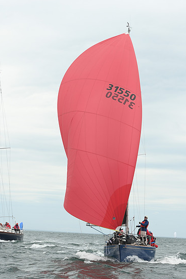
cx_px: 97
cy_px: 137
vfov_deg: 20.4
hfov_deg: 13.7
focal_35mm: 100
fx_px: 774
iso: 400
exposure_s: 1/800
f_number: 6.3
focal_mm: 95
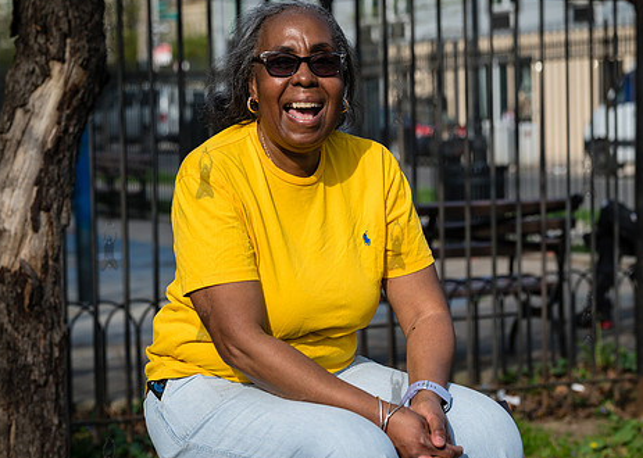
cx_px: 431
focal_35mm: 104
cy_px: 248
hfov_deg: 19.2
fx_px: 1898
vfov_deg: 13.8
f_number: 4.5
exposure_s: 1/1000
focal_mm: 78
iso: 200
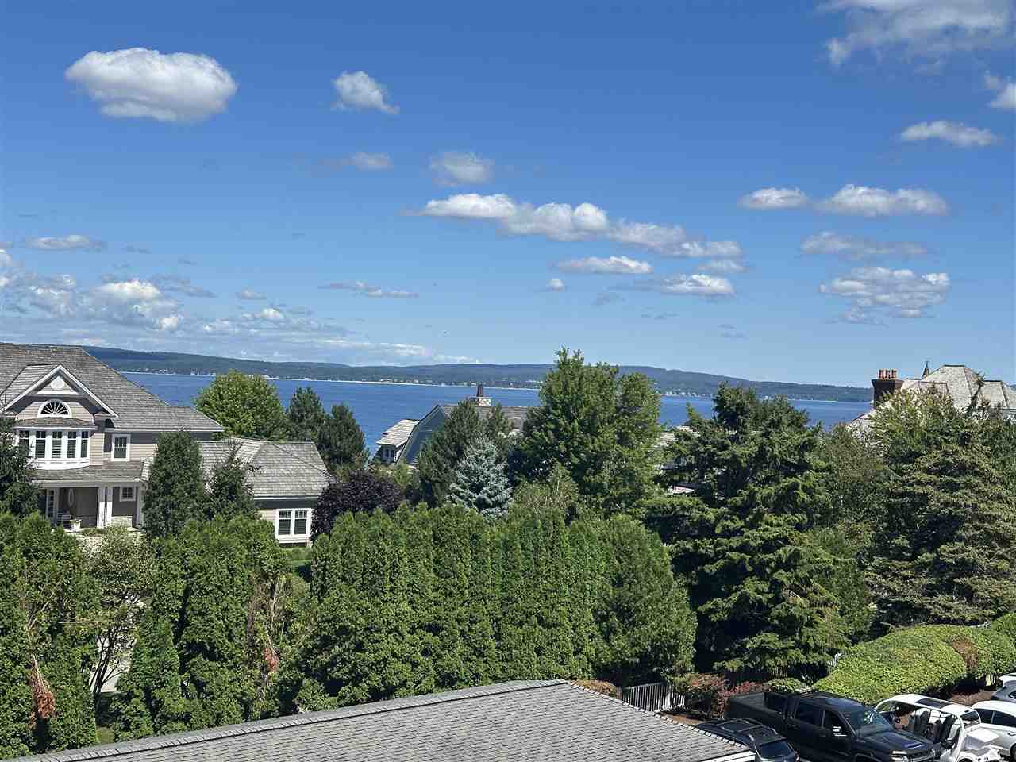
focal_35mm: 48
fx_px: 1409
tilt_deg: -0.2
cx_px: 508
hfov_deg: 39.7
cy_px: 381
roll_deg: -2.8
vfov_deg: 30.3
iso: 64
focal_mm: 6.86
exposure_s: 1/5000
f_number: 1.78
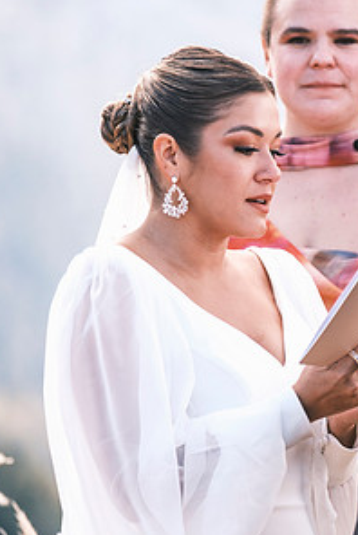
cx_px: 327
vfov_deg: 5.0
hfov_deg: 3.4
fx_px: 6116
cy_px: 274
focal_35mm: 411
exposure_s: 1/480
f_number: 2.8
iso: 400
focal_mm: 140
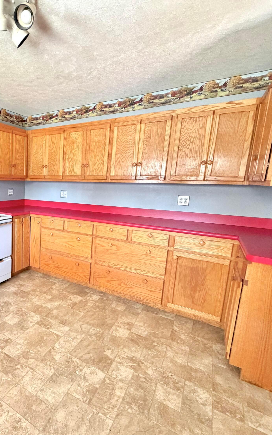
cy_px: 219
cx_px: 35
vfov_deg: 85.1
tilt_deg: -10.0
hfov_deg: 53.3
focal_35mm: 20
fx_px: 237
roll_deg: -1.1
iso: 500
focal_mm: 2.22
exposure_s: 1/60
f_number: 2.2
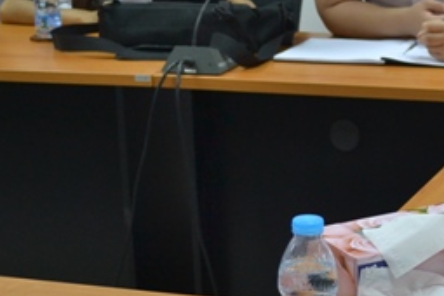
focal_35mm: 106
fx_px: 1307
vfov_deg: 12.9
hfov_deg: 18.6
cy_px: 124
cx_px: 482
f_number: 4
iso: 400
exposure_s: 1/30
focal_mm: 24
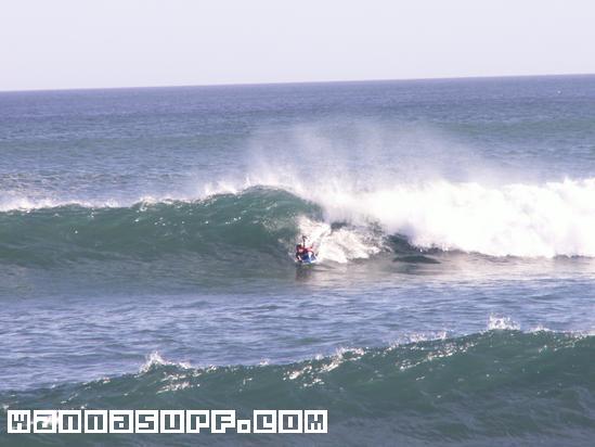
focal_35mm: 306
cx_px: 298
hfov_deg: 6.5
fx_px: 5261
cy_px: 224
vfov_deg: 4.9
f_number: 6.3
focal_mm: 50.68
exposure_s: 1/160
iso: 50
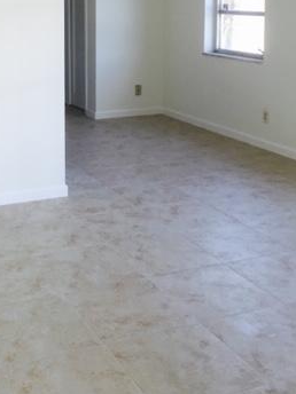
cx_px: 60
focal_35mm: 54
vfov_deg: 33.9
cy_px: 49
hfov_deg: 26.5
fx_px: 616
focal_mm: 4.15
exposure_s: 1/120
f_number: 2.2
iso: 50
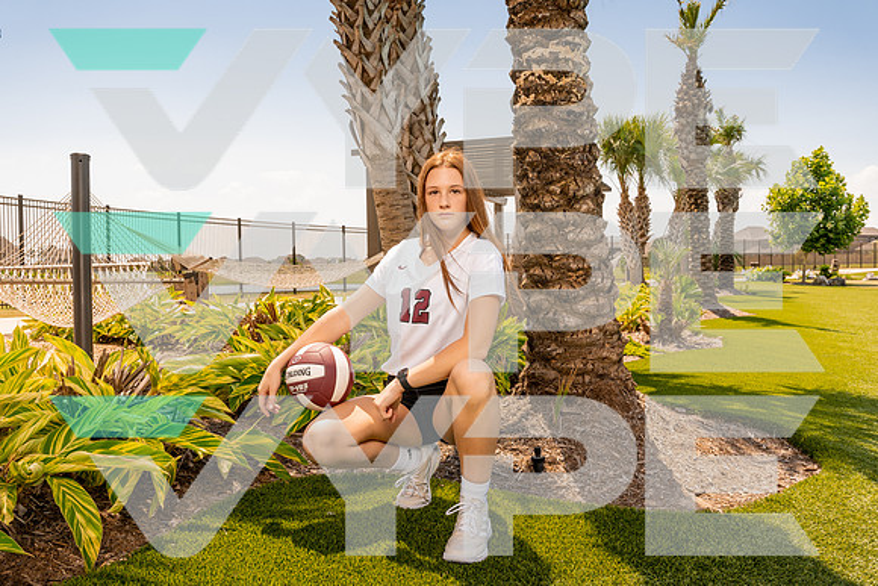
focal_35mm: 30
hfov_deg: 61.9
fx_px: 732
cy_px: 293
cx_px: 439
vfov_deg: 43.6
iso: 250
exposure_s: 1/200
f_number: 11
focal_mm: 30
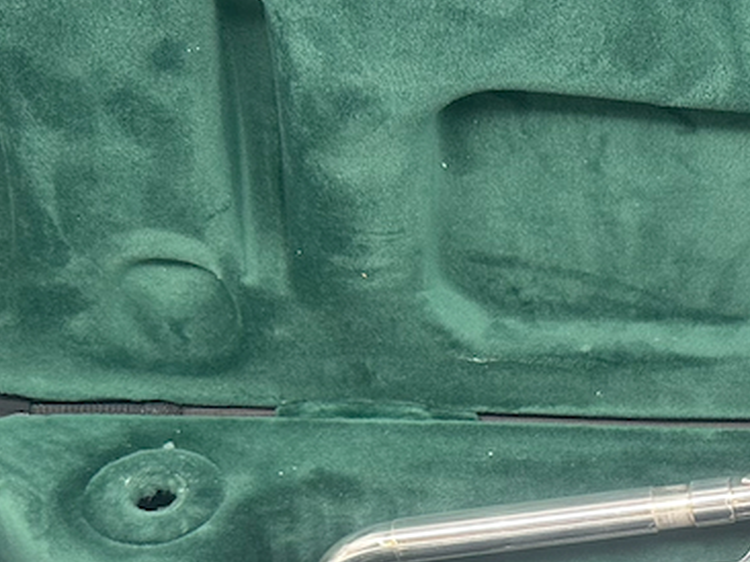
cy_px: 576
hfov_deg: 22.2
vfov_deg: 17.1
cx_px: 797
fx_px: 1819
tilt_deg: -51.8
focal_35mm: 84
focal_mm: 6.86
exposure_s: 1/111
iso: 160
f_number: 1.78
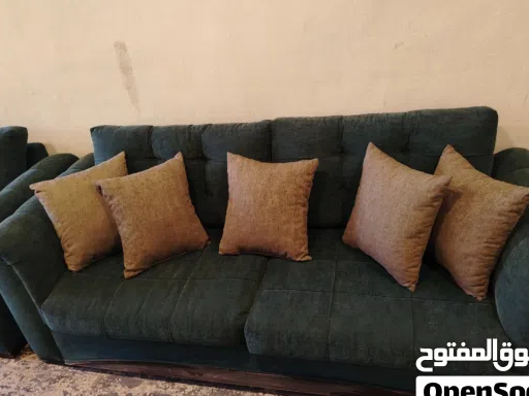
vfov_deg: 46.8
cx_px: 260
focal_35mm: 30
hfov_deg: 60.0
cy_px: 190
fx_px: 458
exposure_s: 1/50
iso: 566
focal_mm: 5.25
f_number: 1.75
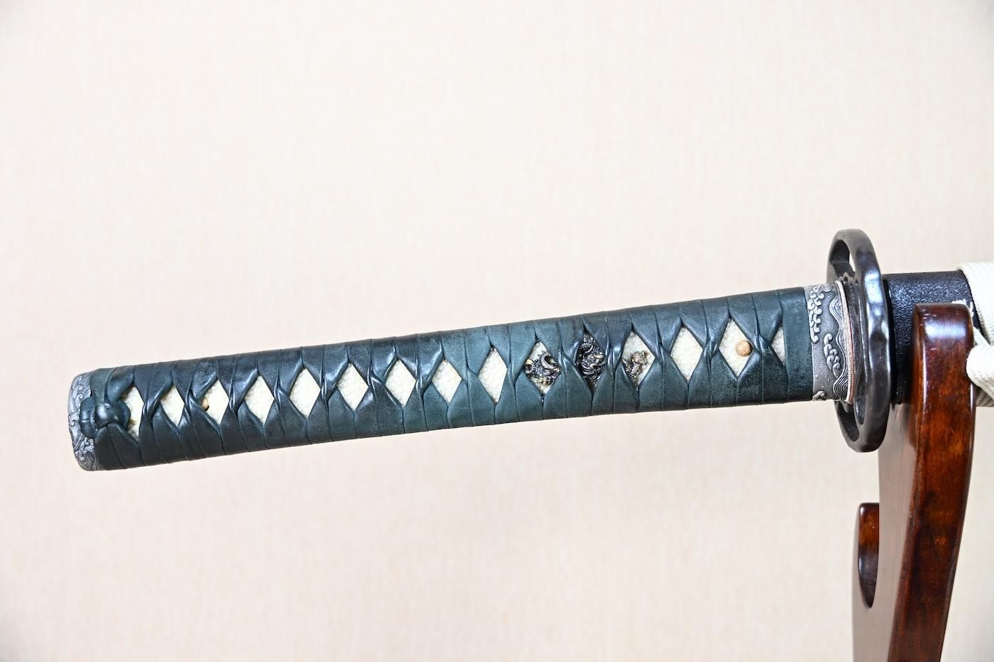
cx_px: 497
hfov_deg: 43.0
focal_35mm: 46
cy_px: 331
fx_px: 1263
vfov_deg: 29.4
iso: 100
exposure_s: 1/3
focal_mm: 30.5
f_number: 4
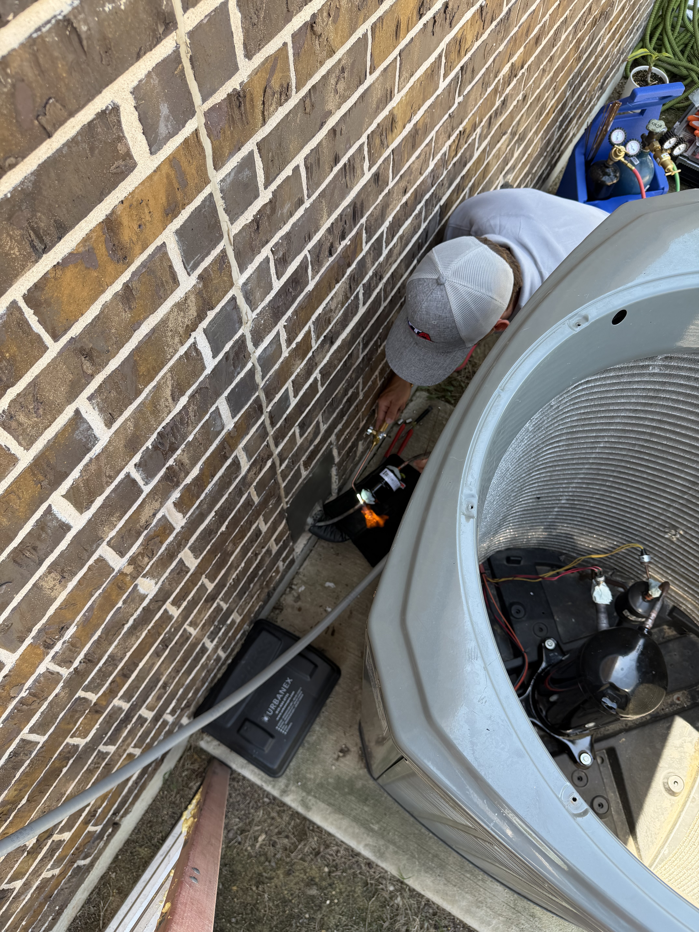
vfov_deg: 71.6
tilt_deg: -63.8
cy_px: 466
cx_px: 350
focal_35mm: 24
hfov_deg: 56.8
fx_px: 646
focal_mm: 6.76
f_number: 1.78
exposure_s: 1/395
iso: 80
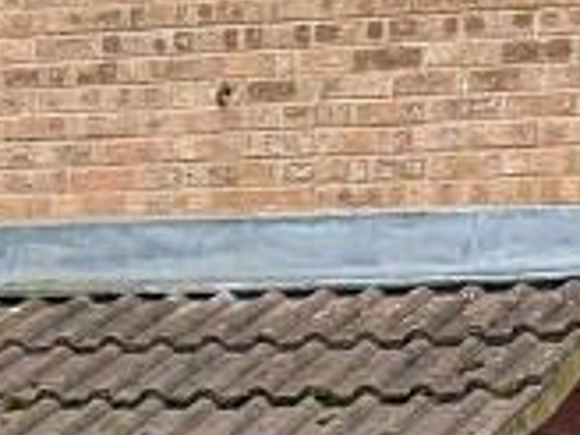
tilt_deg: +0.8
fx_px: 2513
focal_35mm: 150
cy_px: 644
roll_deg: -1.2
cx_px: 909
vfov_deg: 9.6
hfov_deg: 12.4
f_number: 1.78
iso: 80
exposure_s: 1/694
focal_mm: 6.86
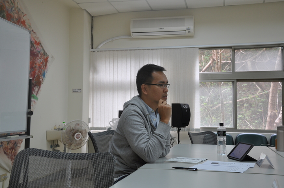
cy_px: 94
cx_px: 142
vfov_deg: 29.8
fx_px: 355
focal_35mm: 45
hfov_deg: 43.6
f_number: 6.3
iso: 200
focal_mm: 30
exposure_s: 1/40
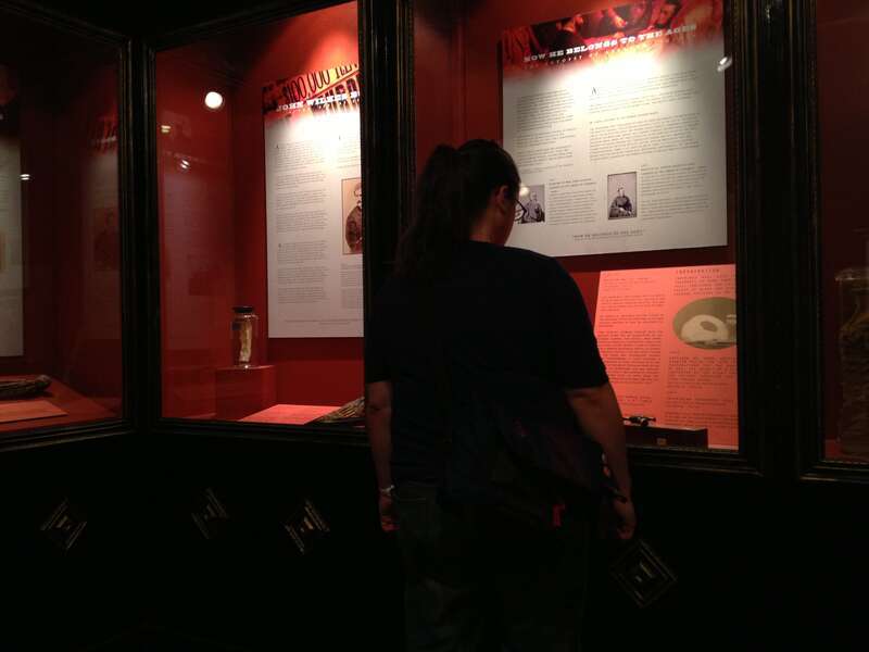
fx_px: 879
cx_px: 434
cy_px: 326
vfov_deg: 40.7
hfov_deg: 52.6
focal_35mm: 35
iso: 200
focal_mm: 4.28
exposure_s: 1/20
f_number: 2.4
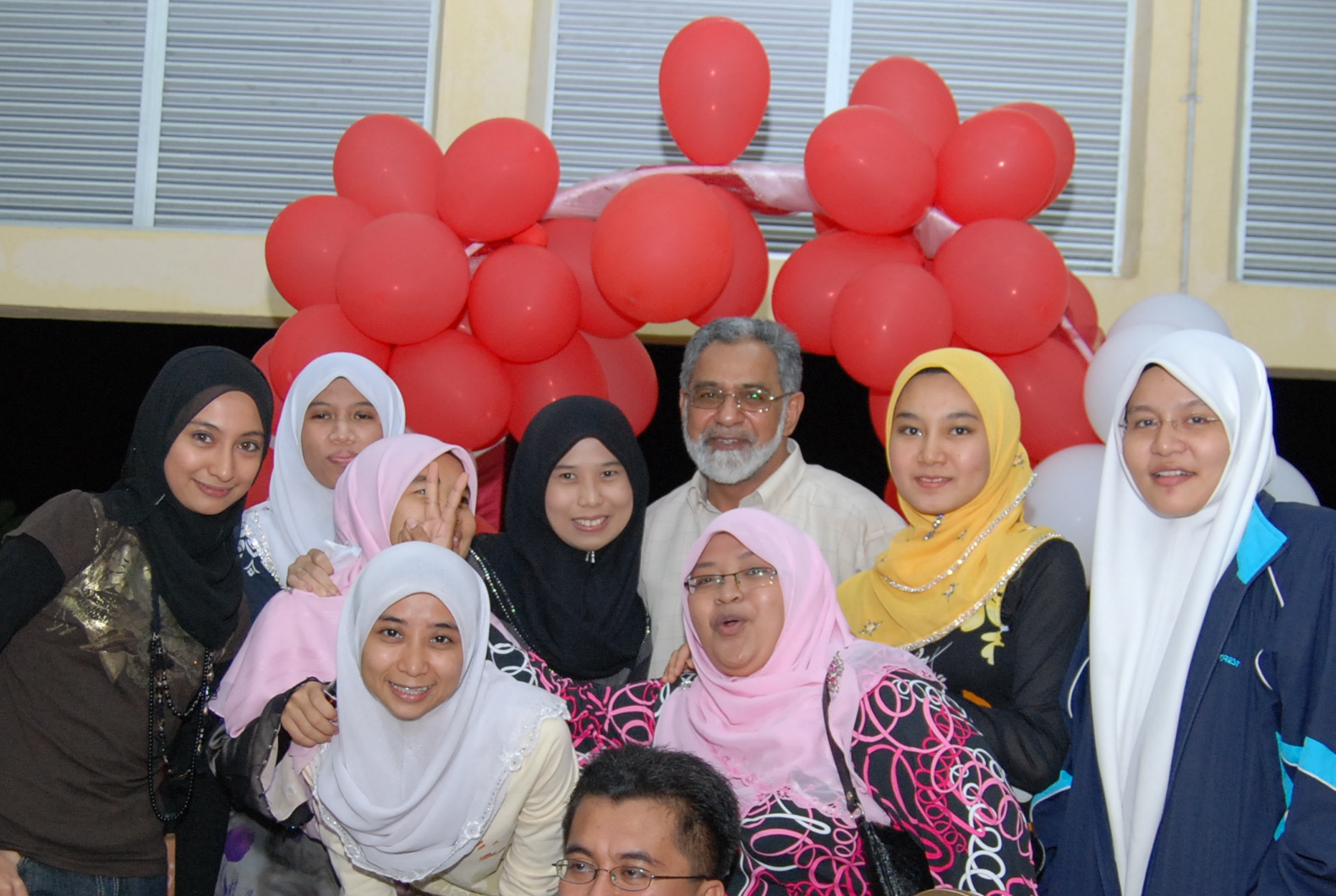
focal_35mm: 55
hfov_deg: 36.2
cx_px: 651
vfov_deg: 24.5
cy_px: 671
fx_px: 2045
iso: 500
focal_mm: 20
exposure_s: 1/80
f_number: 2.8
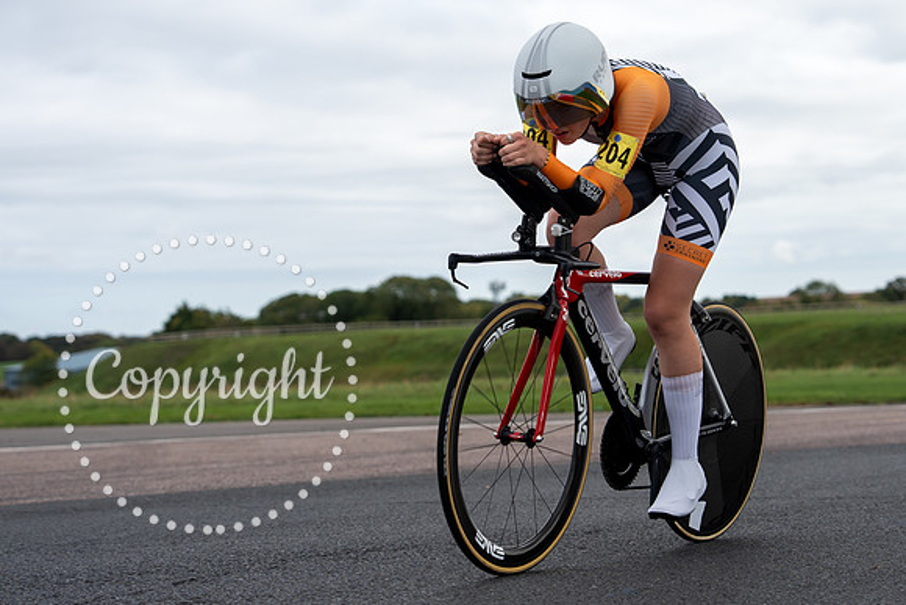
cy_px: 262
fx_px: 2463
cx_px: 574
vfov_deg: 14.0
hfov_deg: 20.8
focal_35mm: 98
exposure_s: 1/1000
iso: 100
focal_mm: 62
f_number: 3.5
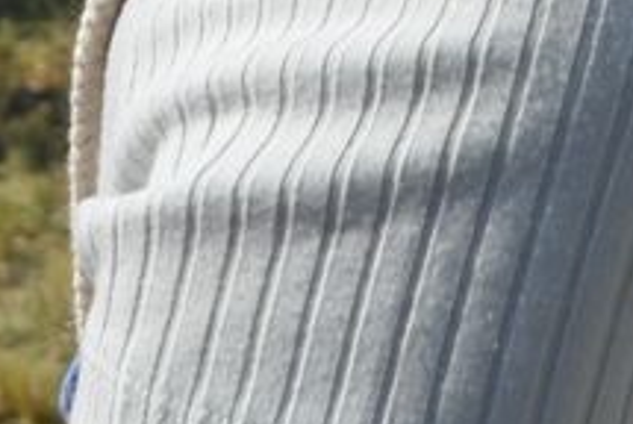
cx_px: 679
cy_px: -1125
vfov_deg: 3.9
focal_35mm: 340
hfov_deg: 6.0
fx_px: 5986
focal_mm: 30
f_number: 8
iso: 100
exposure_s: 1/250
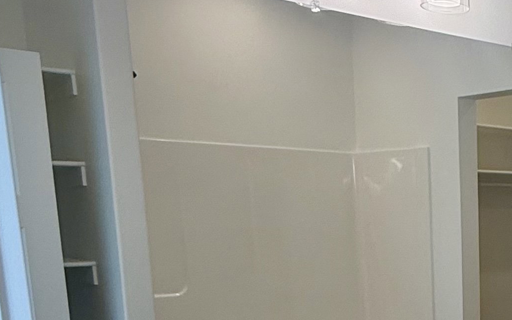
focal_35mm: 58
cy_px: 370
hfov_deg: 29.9
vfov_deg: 21.0
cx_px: 620
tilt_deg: -10.4
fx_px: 809
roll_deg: -0.7
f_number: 2.2
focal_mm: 2.22
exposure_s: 1/120
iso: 80
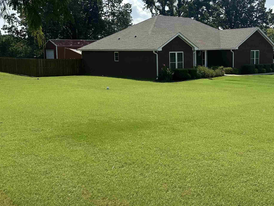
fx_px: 317
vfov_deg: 35.8
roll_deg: +0.4
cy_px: 83
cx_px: 189
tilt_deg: -4.8
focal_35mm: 40
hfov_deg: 45.9
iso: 80
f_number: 1.78
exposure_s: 1/4762
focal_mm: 6.86
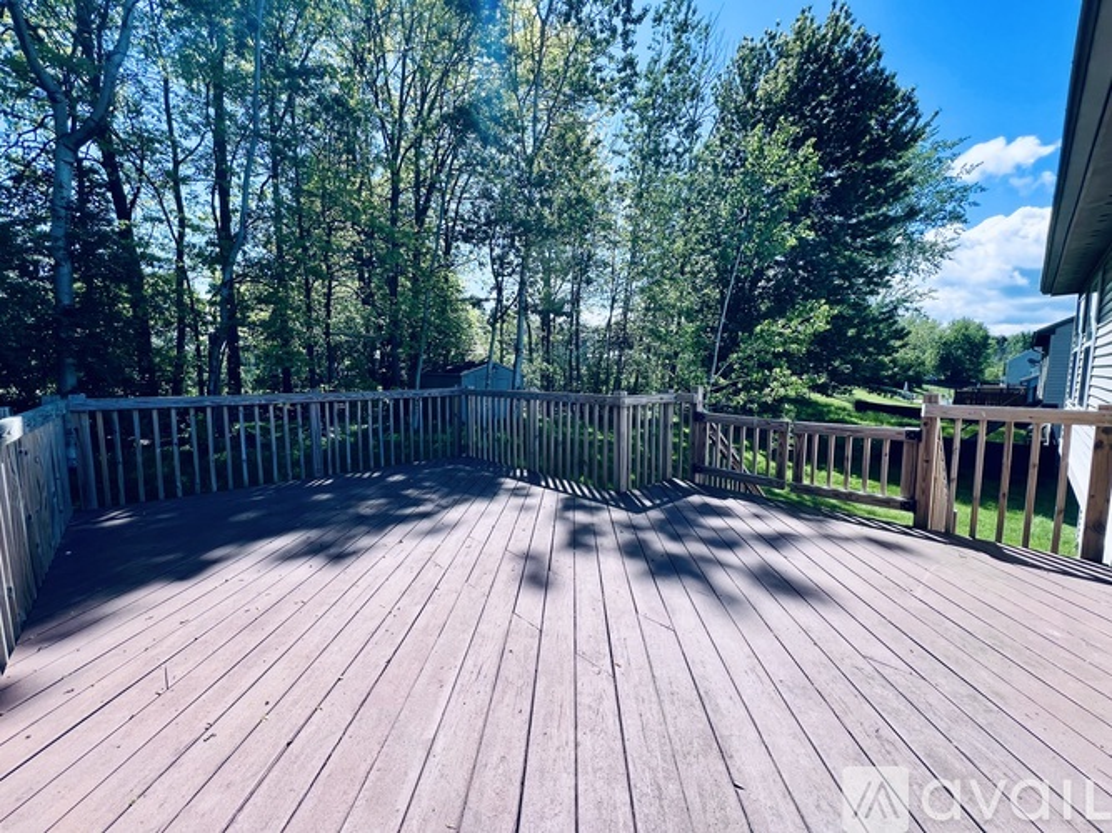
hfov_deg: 106.2
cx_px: 556
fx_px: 418
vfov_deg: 89.9
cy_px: 416
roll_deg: -0.3
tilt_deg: -5.4
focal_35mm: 13
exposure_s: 1/661
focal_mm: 1.57
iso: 32
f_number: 1.8
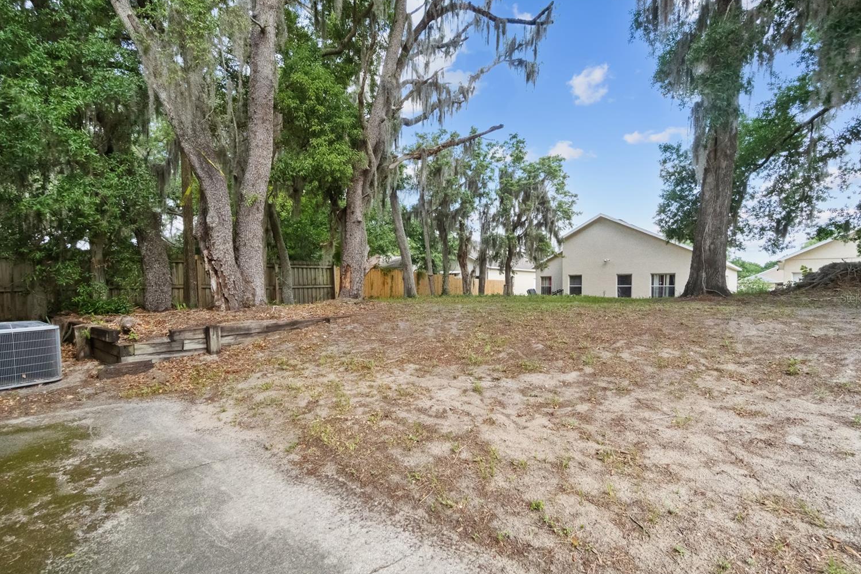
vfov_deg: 73.7
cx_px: 432
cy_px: 298
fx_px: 383
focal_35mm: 16
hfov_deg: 96.7
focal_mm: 10
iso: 3200
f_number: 9
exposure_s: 1/2000
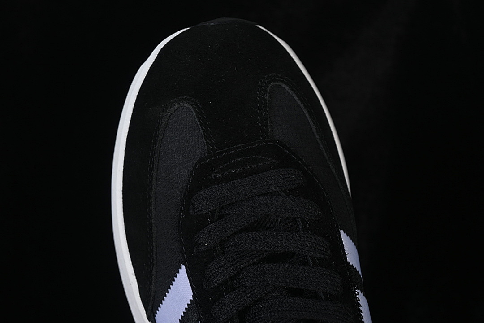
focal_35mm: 75
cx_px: 242
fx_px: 1008
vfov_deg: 18.2
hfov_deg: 27.0
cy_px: 162
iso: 160
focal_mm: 50
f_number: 6.3
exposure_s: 1/60
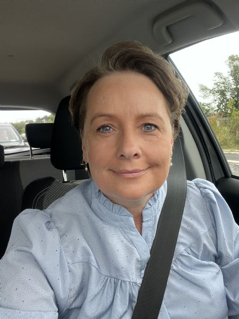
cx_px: 120
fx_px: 276
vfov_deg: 60.0
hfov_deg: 46.8
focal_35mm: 30
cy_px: 160
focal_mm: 2.71
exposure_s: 1/121
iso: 64
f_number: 2.2
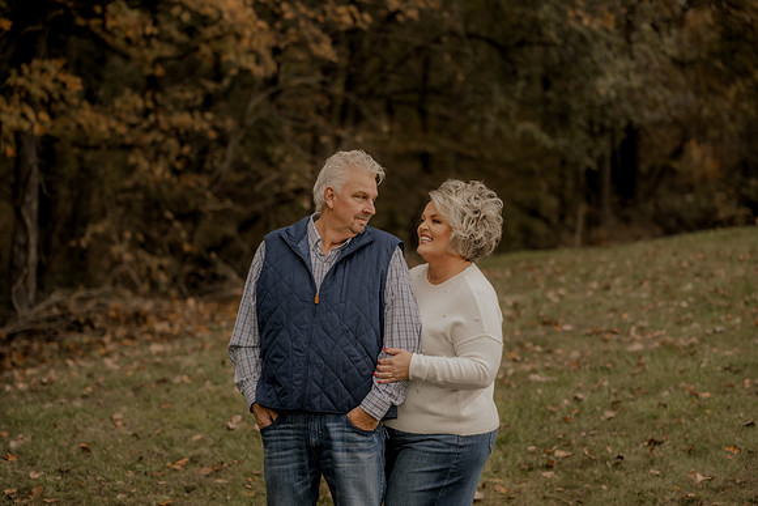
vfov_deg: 13.7
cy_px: 253
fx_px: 2106
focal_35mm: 100
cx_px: 379
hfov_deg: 20.4
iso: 250
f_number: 2.8
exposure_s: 1/125
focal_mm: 100
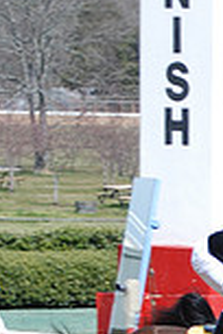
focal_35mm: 524
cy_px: 380
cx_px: 595
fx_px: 4868
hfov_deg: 2.6
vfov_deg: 3.9
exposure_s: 1/500
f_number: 5.6
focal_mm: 92
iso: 125
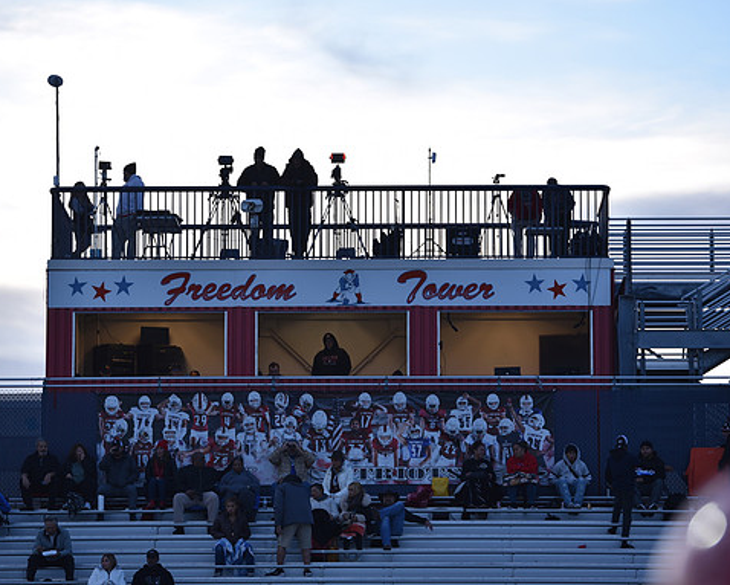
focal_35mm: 165
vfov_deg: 9.4
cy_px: 294
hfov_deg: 11.7
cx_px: 347
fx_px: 3567
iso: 220
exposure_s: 1/250
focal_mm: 145
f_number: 2.8
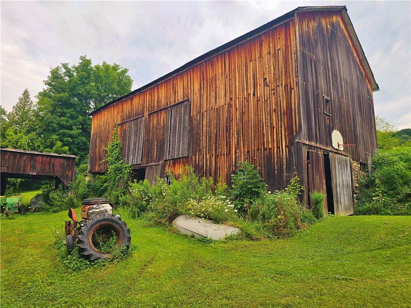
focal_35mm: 23
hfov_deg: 73.9
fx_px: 273
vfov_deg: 58.9
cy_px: 154
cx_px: 206
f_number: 1.7
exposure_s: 1/235
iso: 16
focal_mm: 6.3
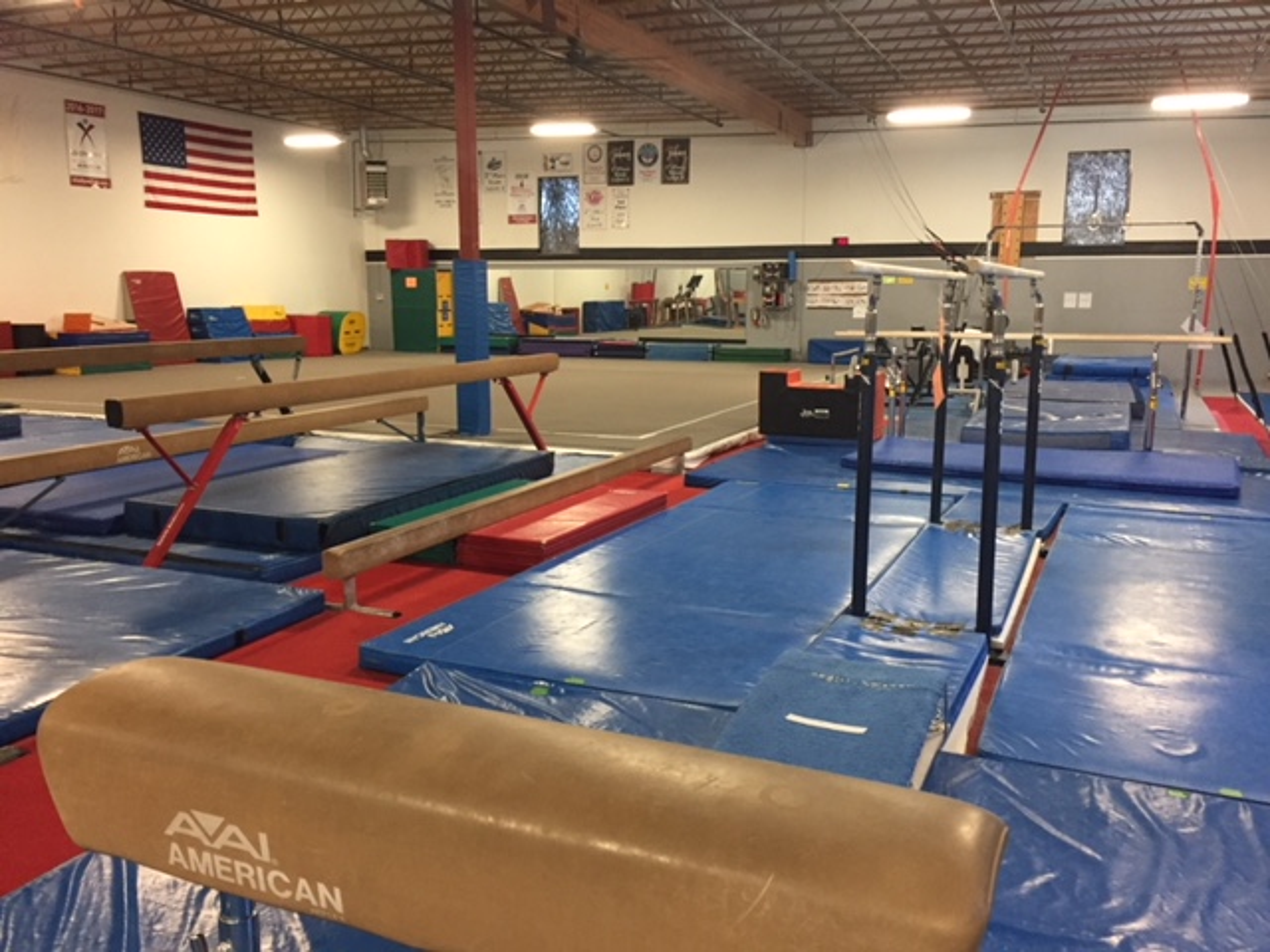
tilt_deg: -10.0
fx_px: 1064
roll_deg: -0.1
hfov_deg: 61.7
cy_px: 476
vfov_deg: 48.2
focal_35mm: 29
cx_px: 635
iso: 125
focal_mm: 4.15
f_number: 2.2
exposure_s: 1/30
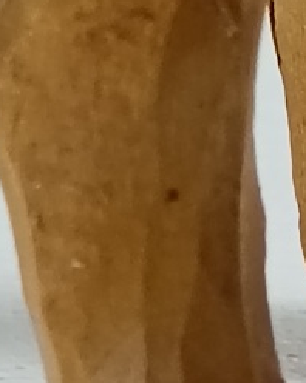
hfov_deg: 4.2
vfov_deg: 5.3
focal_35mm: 365
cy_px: 280
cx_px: 427
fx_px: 4137
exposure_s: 1/100
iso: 380
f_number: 1.9
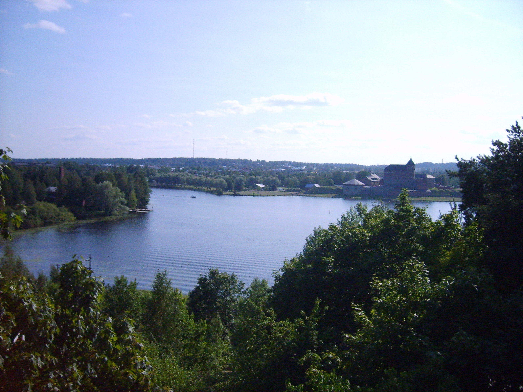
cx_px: 262
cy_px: 196
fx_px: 529
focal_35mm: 35
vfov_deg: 40.7
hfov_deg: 52.6
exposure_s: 1/1000
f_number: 7.1
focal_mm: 5.8
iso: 400
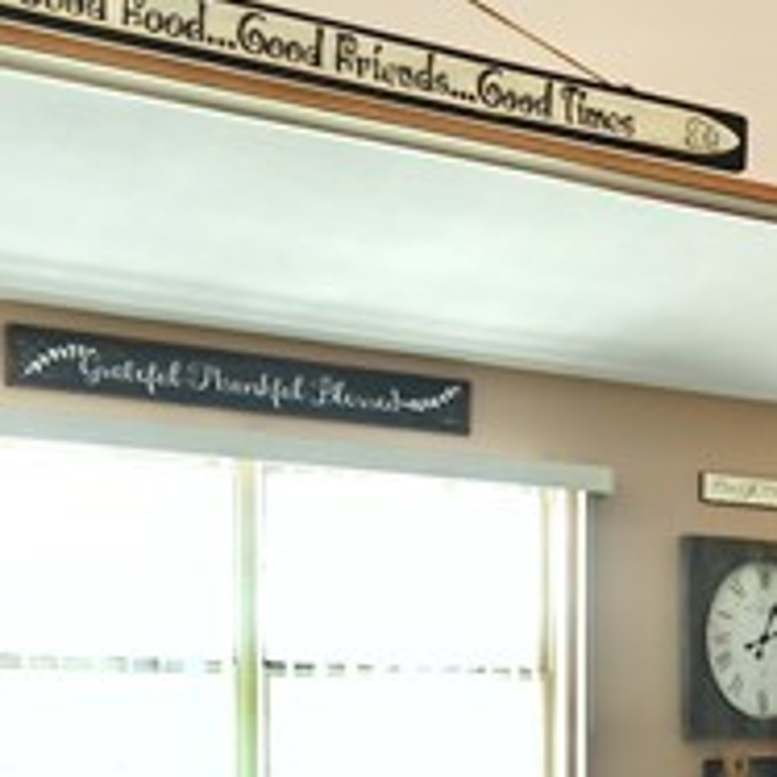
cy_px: 756
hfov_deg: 16.8
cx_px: 1591
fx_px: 1879
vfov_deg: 22.6
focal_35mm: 74
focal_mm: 10
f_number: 4
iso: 50
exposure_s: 1/10
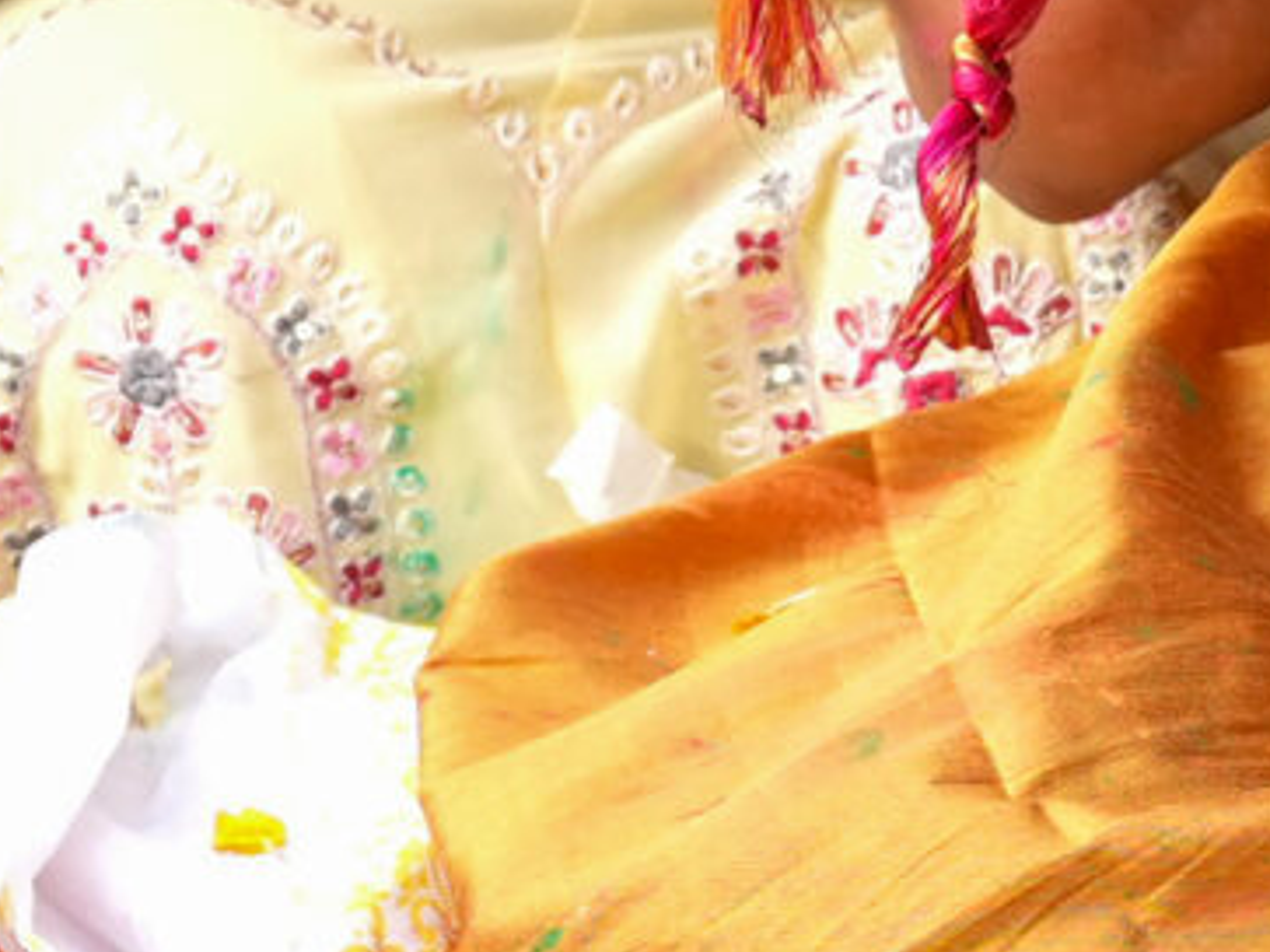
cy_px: -54
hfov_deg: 6.9
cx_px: 1543
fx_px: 10453
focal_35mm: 285
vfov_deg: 5.2
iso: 640
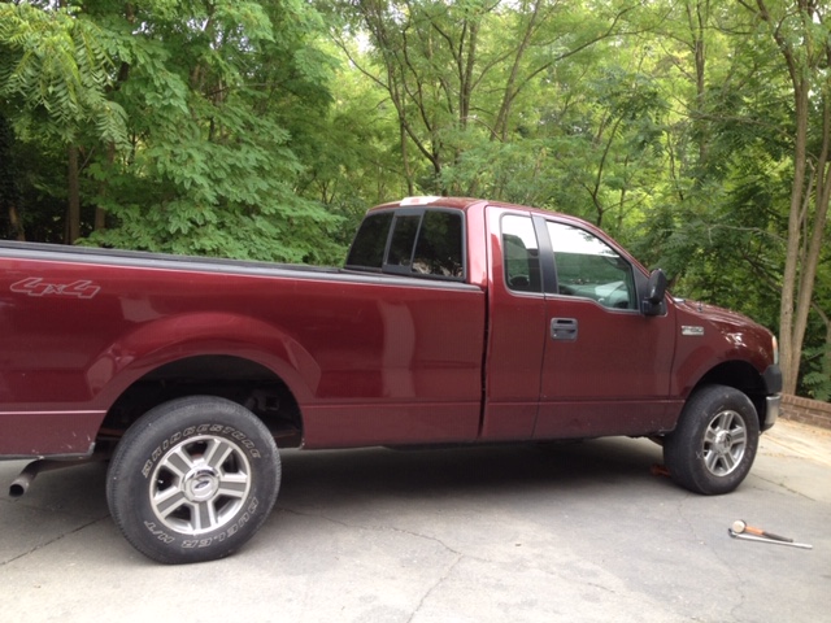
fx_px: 840
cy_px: 312
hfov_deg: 52.6
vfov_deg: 40.7
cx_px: 416
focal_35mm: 35
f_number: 2.4
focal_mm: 4.28
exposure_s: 1/60
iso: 64
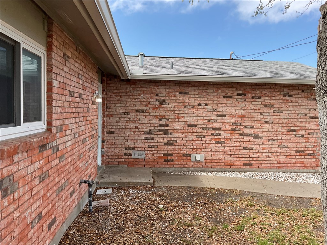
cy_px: 122
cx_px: 164
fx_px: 274
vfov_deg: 48.2
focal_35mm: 29
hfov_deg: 61.7
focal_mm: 3
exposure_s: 1/759
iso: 16
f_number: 1.8
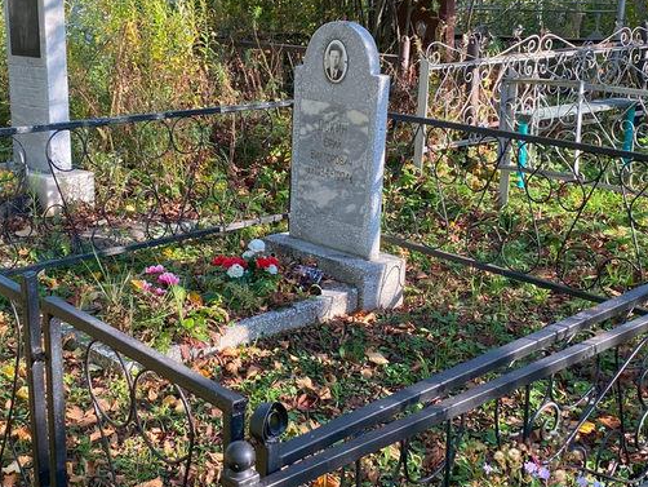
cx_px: 219
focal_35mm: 53
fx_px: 993
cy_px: 234
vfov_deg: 27.5
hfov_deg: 35.8
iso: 32
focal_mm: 4.25
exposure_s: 1/247
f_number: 1.8
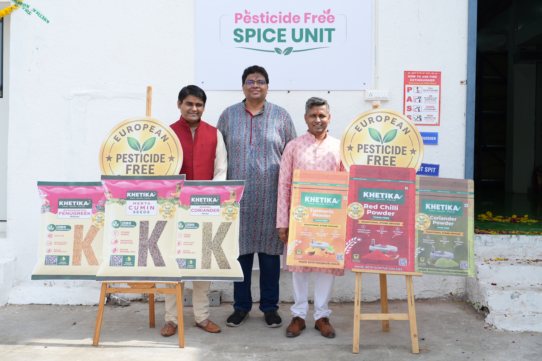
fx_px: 647
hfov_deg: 45.4
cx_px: 271
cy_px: 169
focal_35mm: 43
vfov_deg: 31.2
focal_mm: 36
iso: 125
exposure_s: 1/250
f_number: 5.6
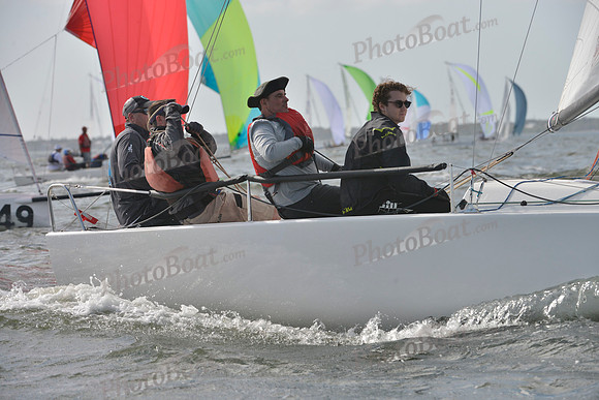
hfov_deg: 10.3
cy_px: 200
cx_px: 300
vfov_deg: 6.9
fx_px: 3328
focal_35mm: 200
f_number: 9
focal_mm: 200
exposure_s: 1/1250
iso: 400
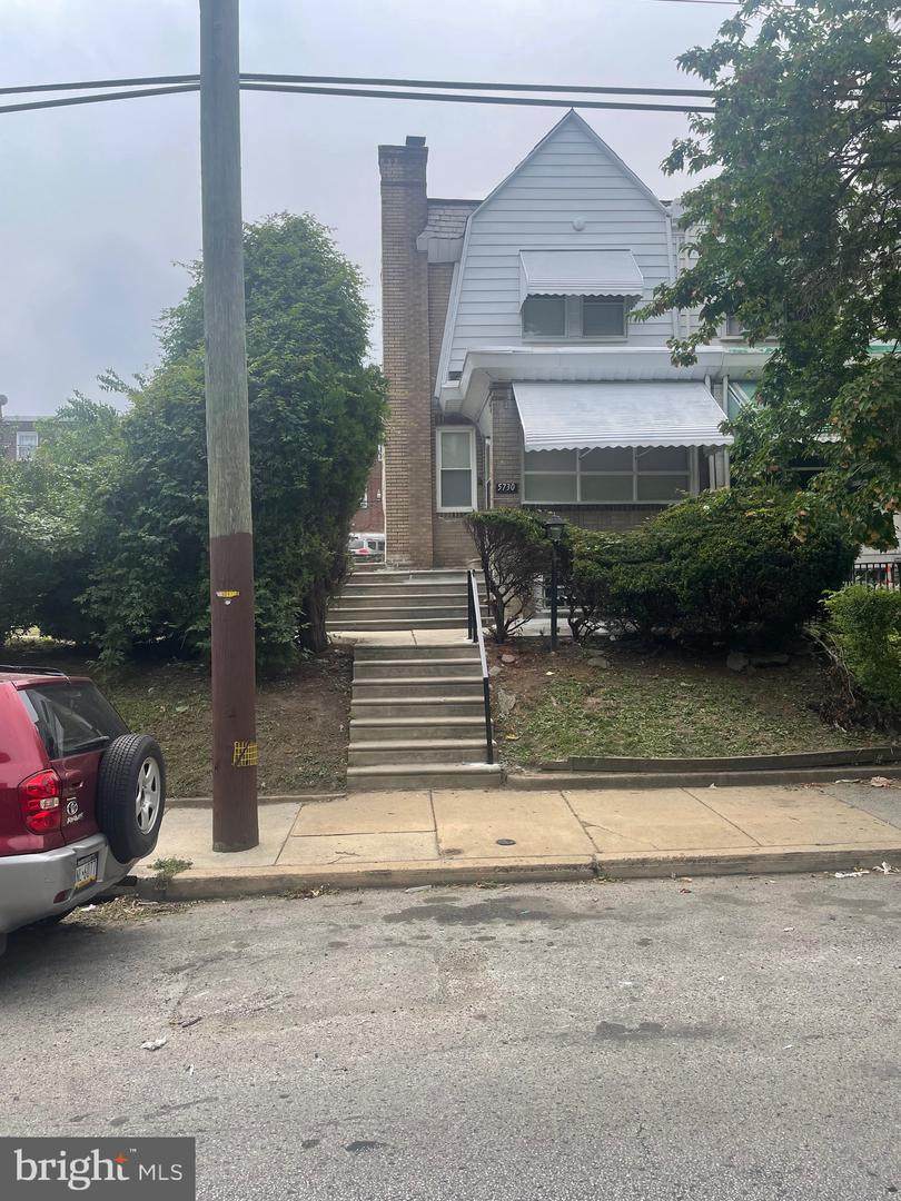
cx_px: 450
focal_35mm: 26
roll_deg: +2.1
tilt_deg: +1.6
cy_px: 600
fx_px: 902
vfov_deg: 67.3
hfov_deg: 53.1
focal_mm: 4.2
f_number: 1.6
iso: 32
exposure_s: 1/2353
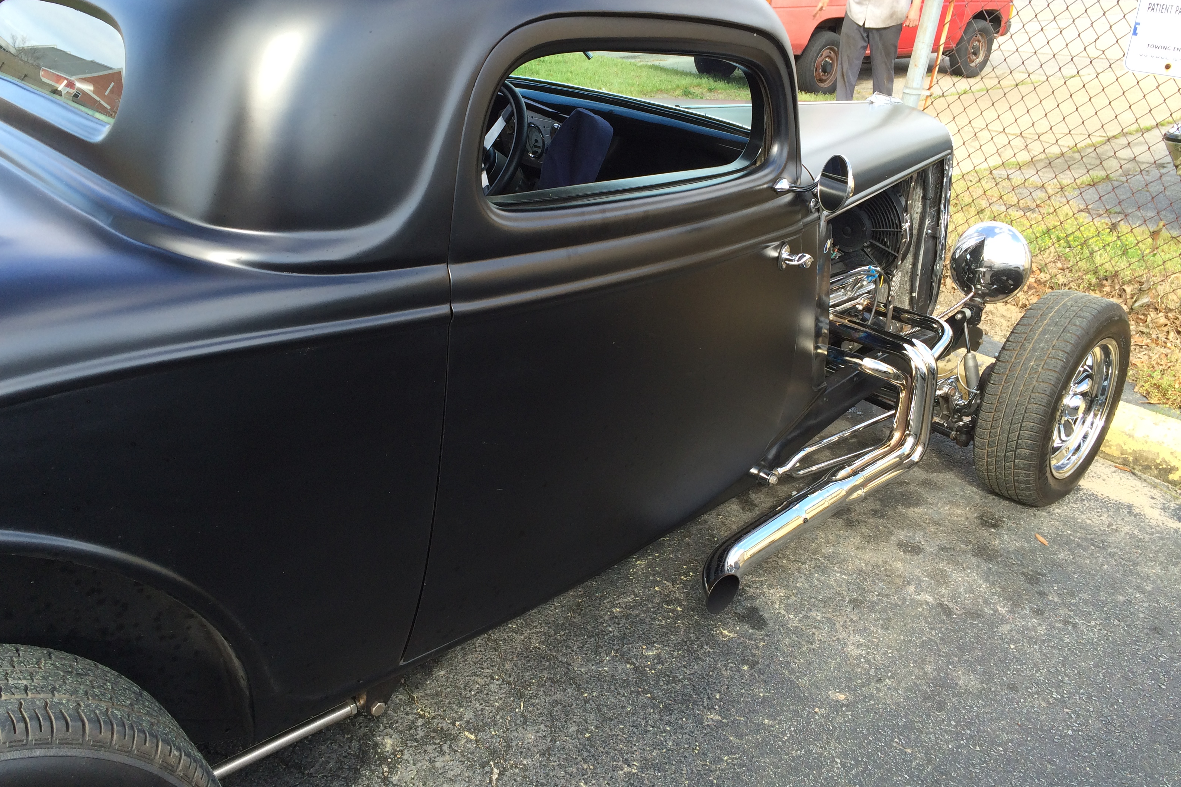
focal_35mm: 31
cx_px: 575
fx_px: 1017
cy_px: 389
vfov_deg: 42.3
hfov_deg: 60.3
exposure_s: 1/263
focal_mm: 4.15
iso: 32
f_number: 2.2
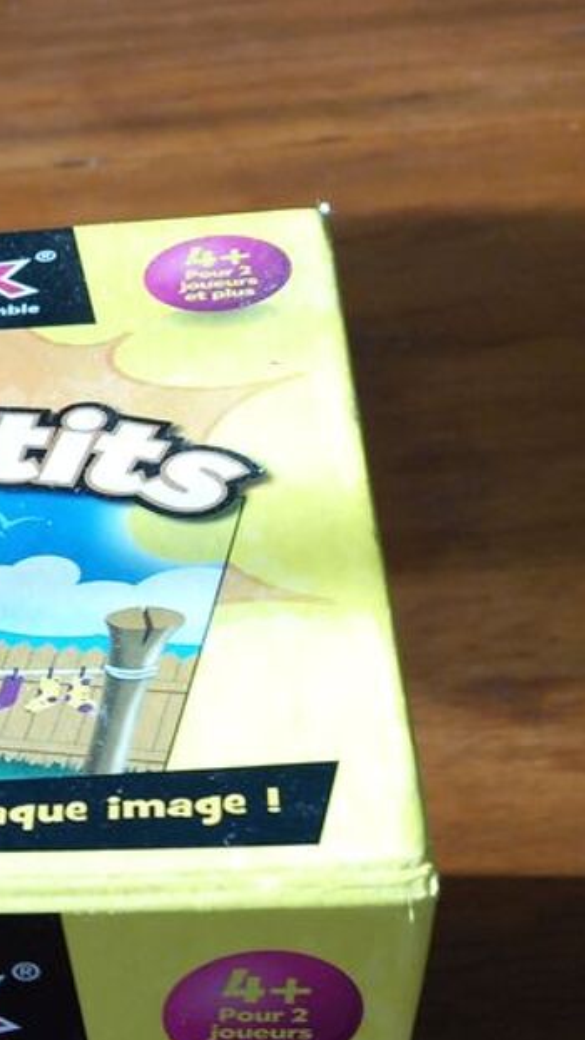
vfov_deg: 30.7
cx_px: -181
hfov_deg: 17.9
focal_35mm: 63
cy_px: 1058
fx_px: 1737
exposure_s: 1/50
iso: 50
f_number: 1.8
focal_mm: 4
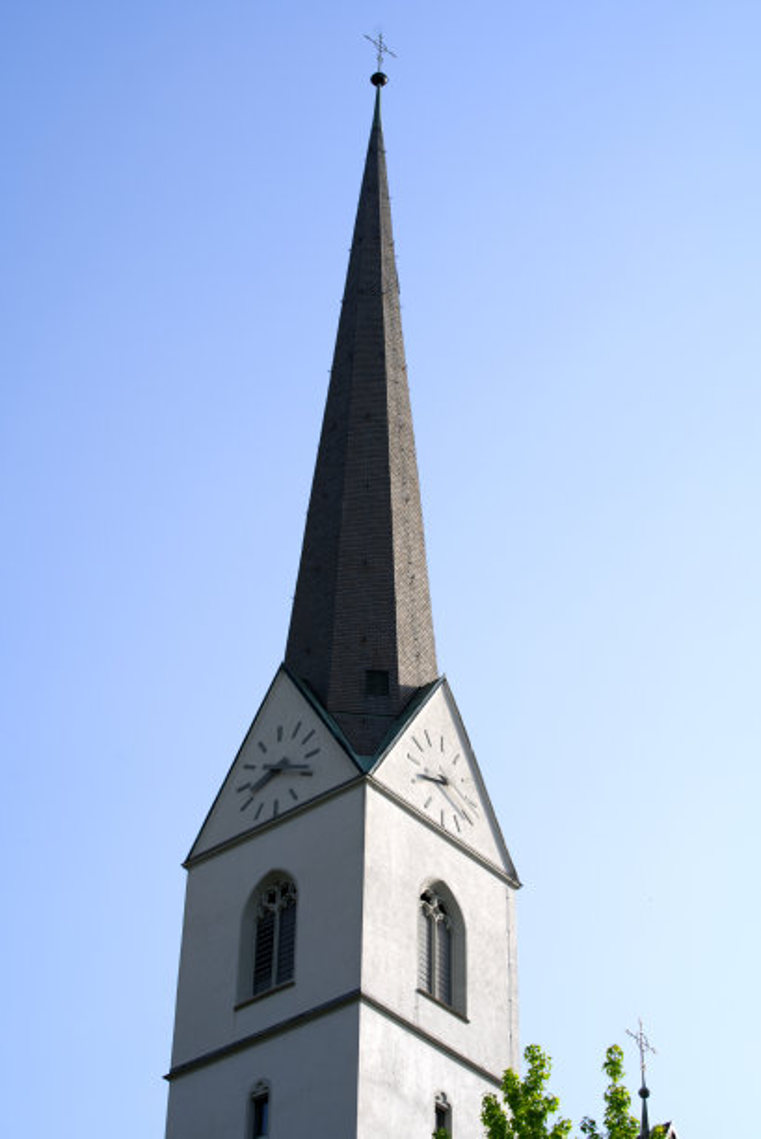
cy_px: 570
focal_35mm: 70
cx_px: 380
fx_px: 2216
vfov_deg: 28.8
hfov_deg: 19.5
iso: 100
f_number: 10
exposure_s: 1/200
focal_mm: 70
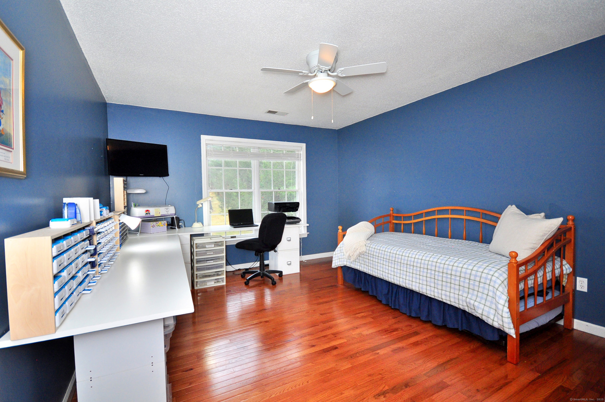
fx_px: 252
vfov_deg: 77.2
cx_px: 302
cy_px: 201
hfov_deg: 100.5
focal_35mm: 15
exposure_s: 1/125
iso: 640
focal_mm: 10
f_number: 4
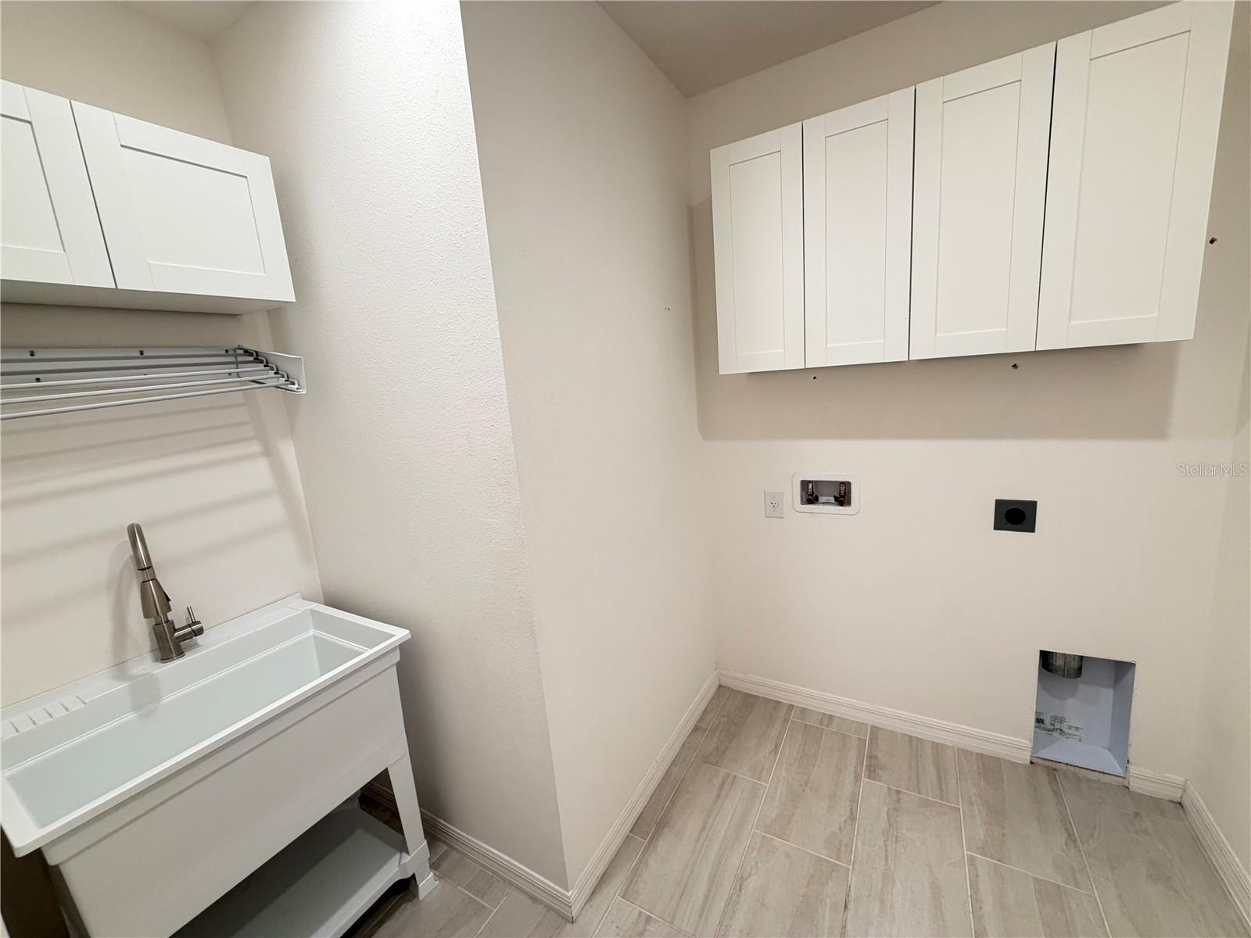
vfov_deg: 85.7
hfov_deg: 102.1
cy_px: 469
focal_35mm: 14
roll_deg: +5.1
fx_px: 506
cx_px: 626
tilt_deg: -10.3
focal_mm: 2.22
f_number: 2.2
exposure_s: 1/60
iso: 200
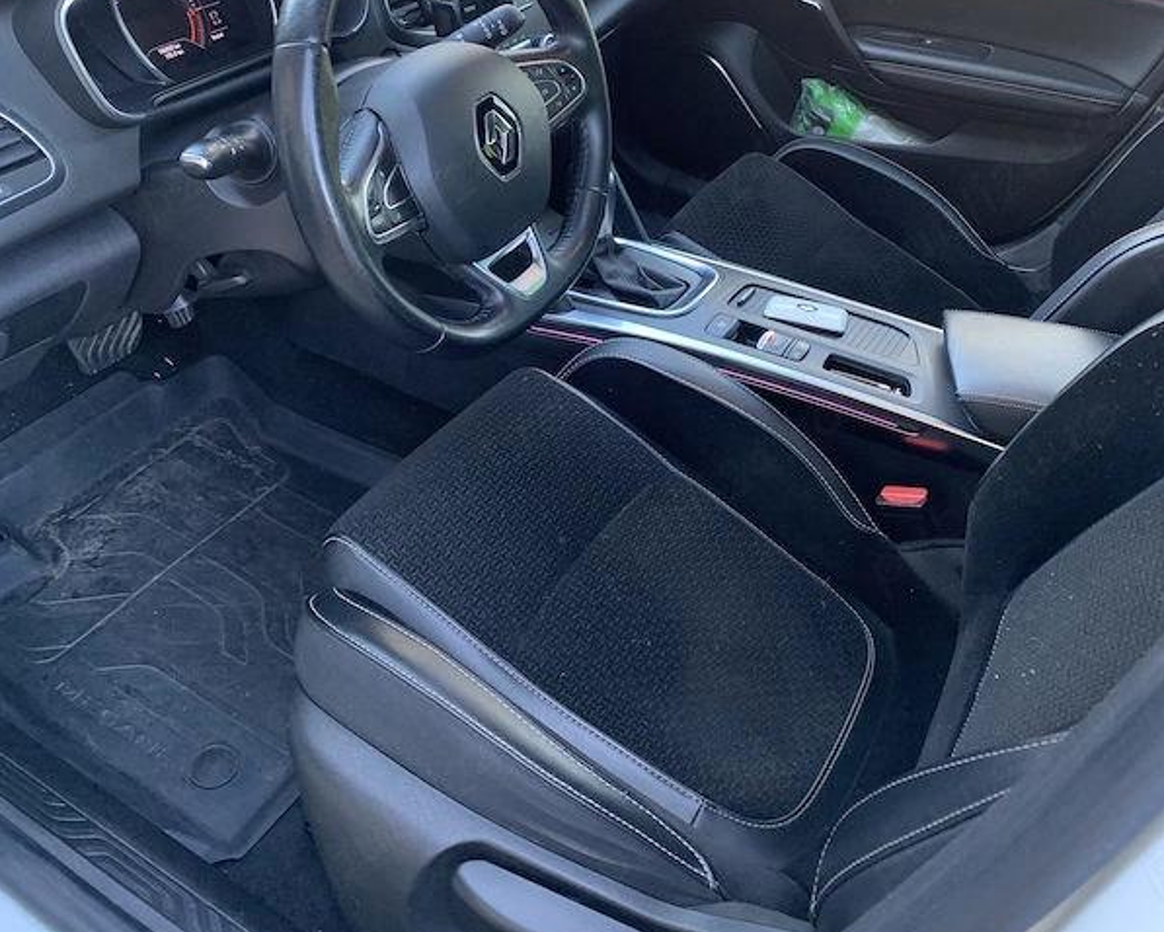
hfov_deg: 52.8
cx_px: 581
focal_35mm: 34
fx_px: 1172
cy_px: 259
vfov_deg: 42.3
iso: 100
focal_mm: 4.25
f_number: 1.8
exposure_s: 1/62
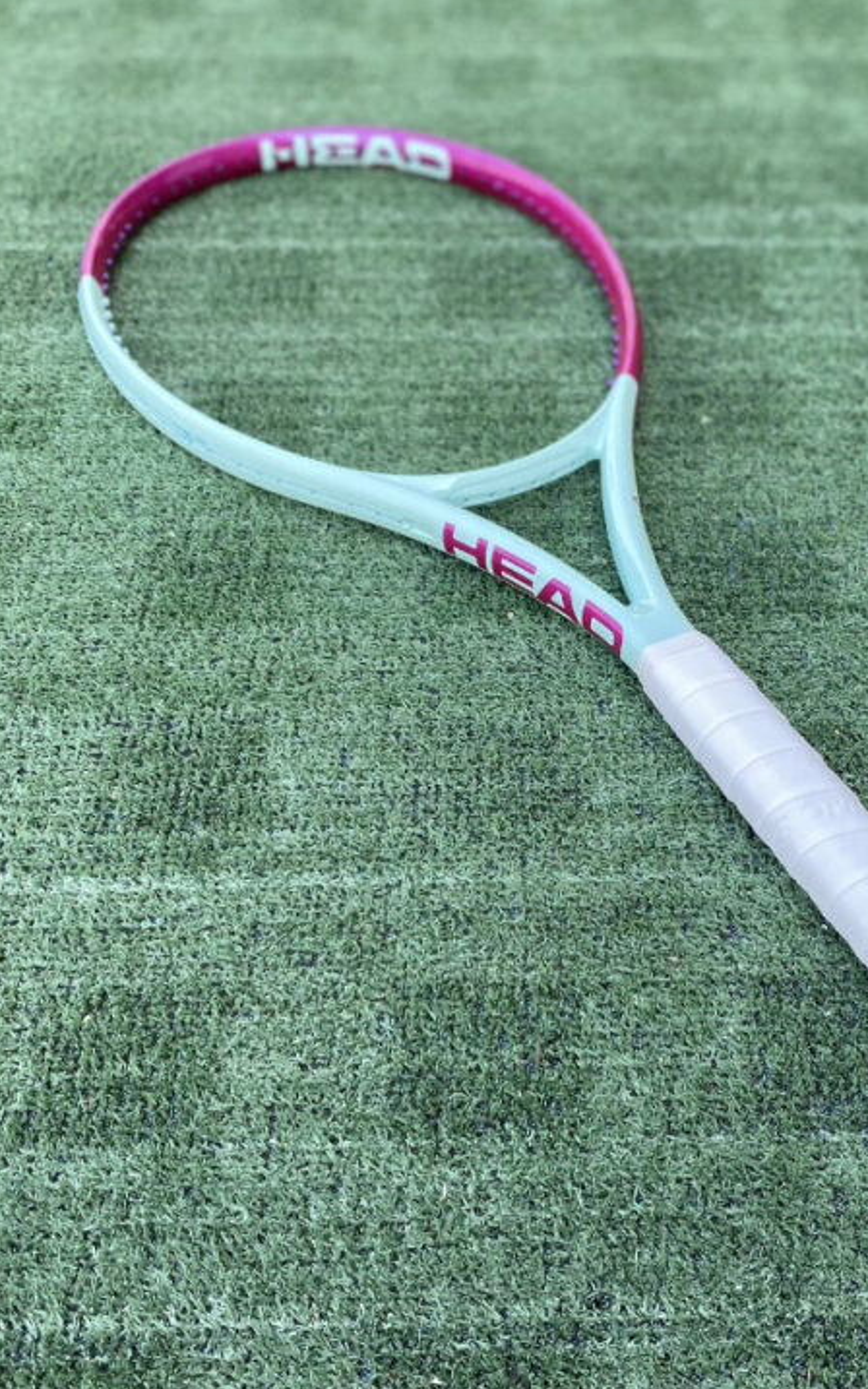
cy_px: 661
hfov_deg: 31.1
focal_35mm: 41
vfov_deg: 48.2
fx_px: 1552
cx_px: 553
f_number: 1.8
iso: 32
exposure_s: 1/363
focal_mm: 4.2
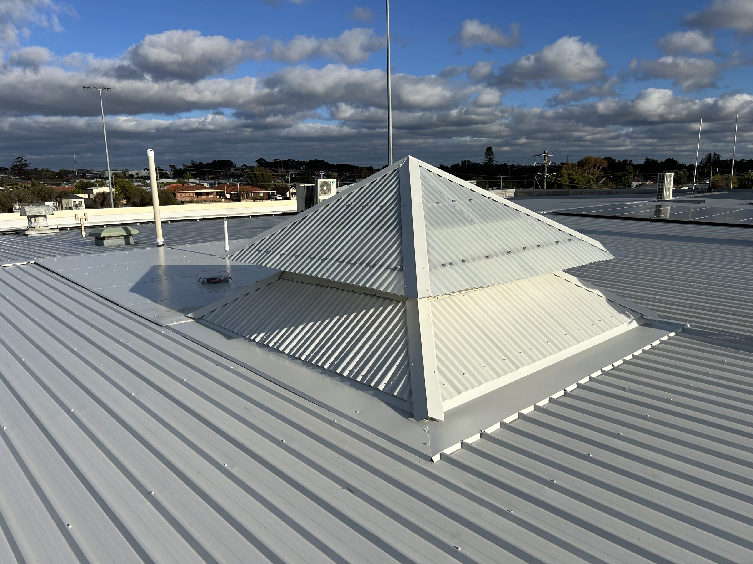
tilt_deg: -12.0
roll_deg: +3.6
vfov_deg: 53.1
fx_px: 566
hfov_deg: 67.3
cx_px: 376
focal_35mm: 26
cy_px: 282
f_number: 1.5
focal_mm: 5.7
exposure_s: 1/9434
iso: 50
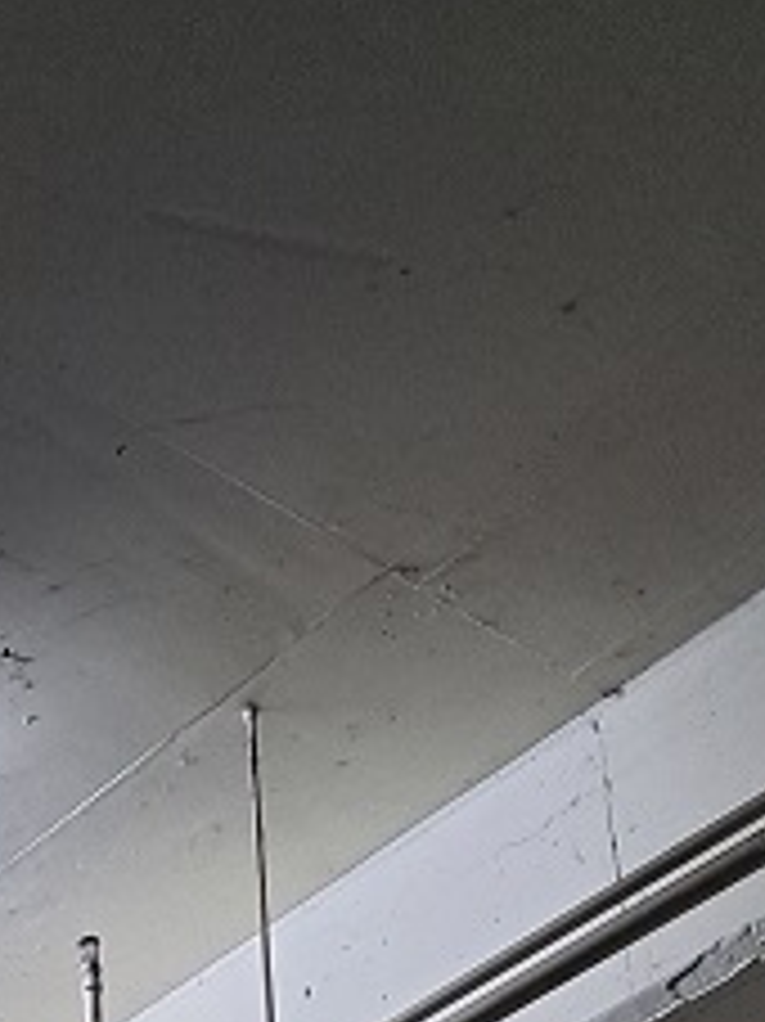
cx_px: -414
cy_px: 1875
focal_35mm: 98
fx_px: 2890
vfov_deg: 16.5
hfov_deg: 14.0
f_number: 1.8
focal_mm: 5.23
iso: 320
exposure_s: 1/40
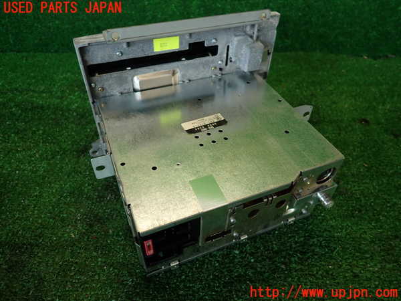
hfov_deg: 69.4
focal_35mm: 25
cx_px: 200
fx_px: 290
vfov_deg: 54.9
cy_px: 150
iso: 100
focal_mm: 4.5
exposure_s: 1/60
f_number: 2
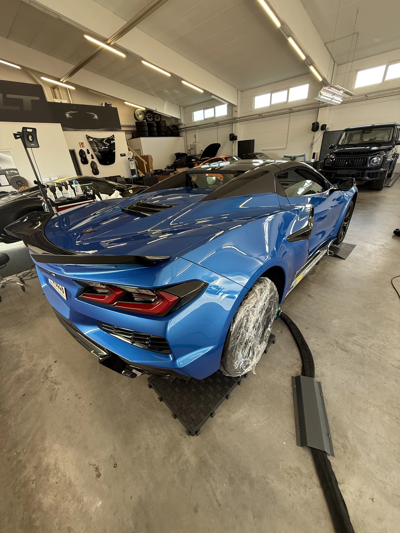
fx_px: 216
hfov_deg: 85.7
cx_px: 200
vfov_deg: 102.1
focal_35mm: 14
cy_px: 266
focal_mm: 2.22
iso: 250
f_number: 2.2
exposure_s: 1/100
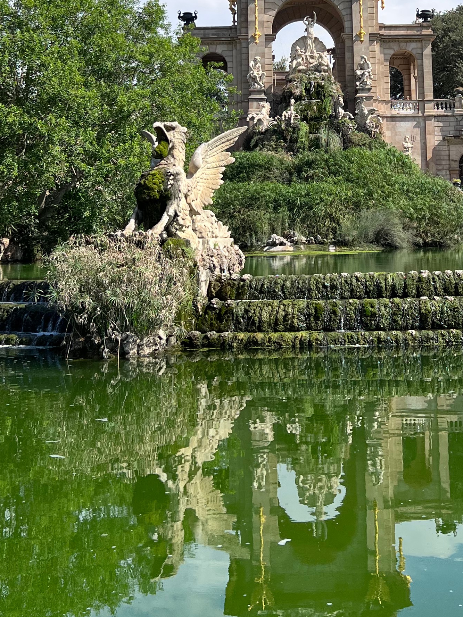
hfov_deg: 24.6
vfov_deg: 31.3
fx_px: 1052
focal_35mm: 59
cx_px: 340
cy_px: 70
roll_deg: +0.9
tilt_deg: +8.7
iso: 50
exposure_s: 1/5076
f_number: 1.5
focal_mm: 5.7
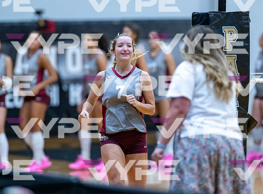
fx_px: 1920
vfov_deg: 5.8
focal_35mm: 254
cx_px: 139
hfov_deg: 7.8
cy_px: 82
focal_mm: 200
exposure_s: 1/1600
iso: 3200
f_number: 2
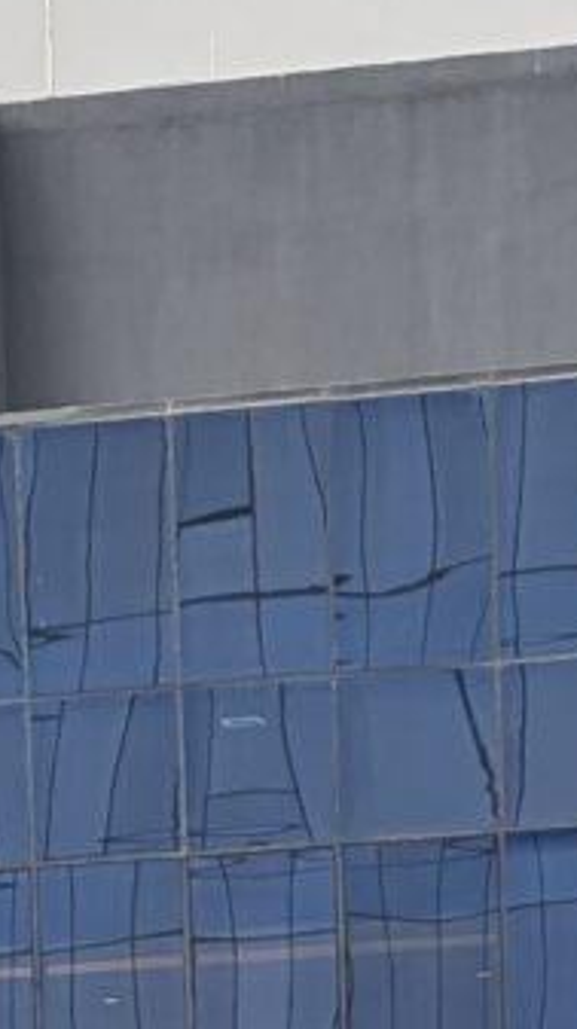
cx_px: 85
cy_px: 2266
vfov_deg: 9.8
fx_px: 5425
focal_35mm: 199
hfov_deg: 6.1
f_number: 1.68
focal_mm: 6.9
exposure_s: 1/396
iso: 19
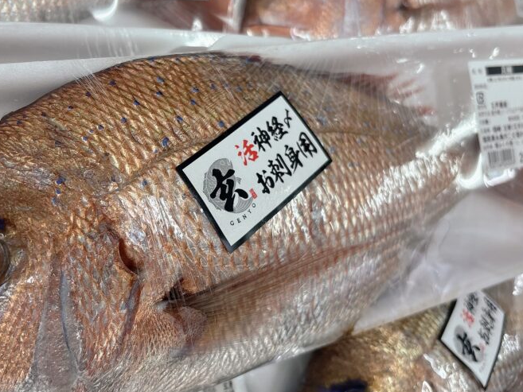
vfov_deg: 37.7
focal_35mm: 38
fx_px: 574
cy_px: 188
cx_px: 195
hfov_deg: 48.5
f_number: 1.6
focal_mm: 5.96
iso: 125
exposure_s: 1/120
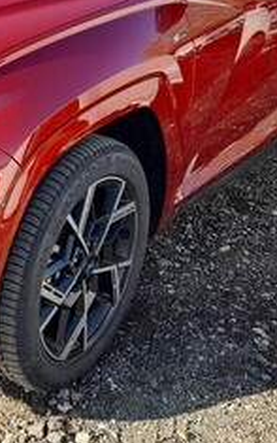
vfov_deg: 31.7
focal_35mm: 62
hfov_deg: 20.1
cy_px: 63
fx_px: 748
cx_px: -17
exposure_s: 1/153
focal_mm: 4.6
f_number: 2
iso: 20
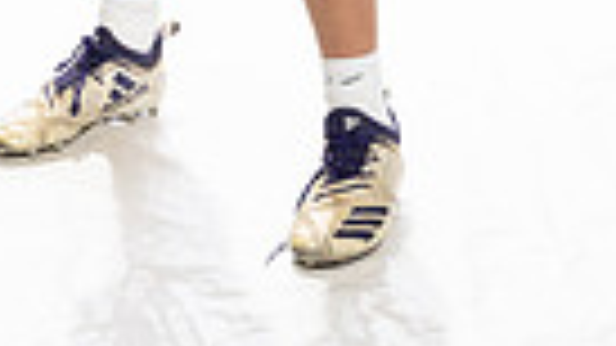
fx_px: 2809
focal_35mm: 172
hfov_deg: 12.5
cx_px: 103
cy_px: -598
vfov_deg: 6.6
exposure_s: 1/250
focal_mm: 50
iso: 800
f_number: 8
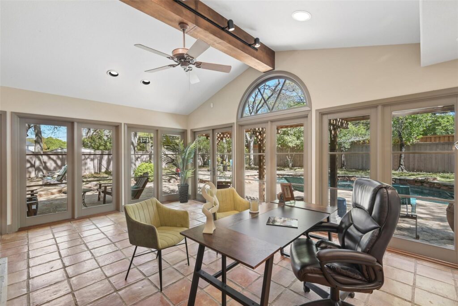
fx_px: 197
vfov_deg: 75.5
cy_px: 153
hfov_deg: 98.5
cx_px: 229
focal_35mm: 16
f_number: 8
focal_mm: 15.5
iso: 400
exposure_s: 1/50
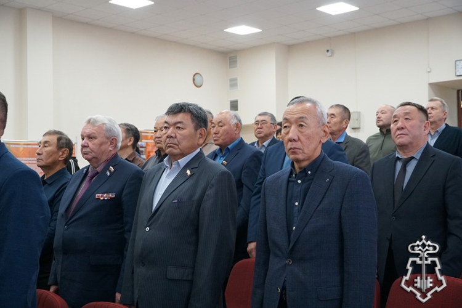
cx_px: 231
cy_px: 154
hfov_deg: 40.0
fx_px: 635
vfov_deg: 27.3
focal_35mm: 50
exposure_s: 1/160
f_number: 4.5
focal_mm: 33
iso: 2500
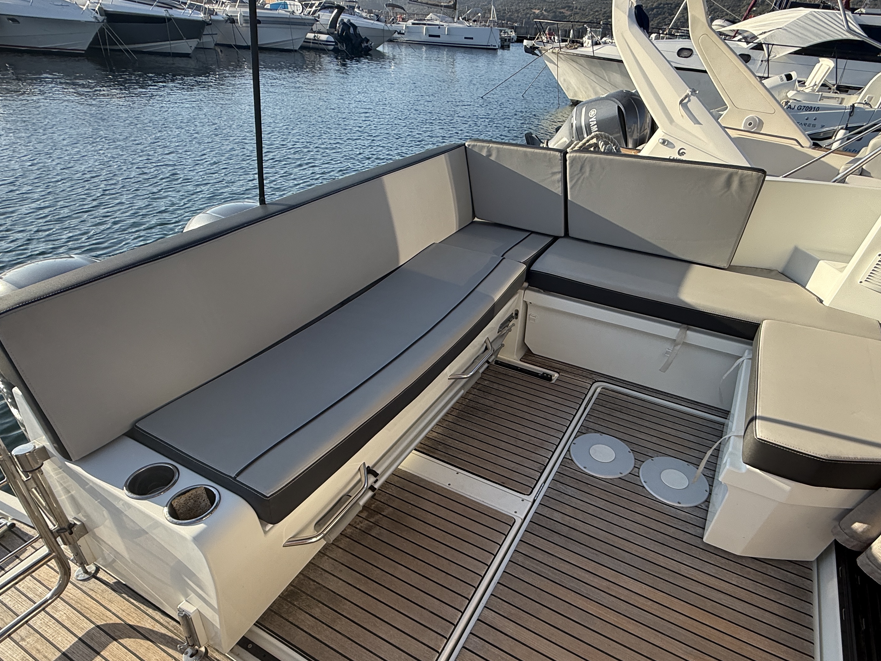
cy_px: 392
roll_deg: -4.4
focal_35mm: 20
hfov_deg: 81.7
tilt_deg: -35.6
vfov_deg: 65.4
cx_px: 456
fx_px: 509
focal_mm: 2.22
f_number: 2.2
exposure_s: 1/514
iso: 50
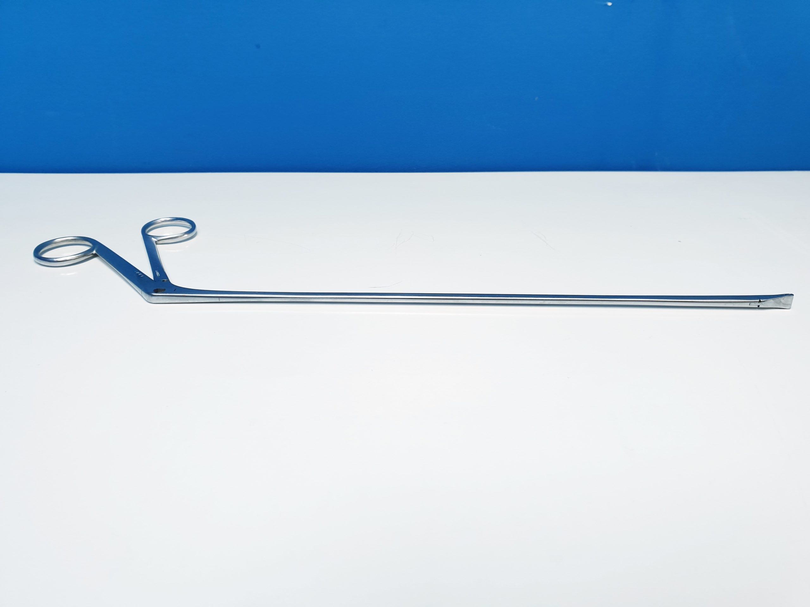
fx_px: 608
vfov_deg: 53.1
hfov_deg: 67.3
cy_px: 304
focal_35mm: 26
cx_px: 405
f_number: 2.4
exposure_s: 1/50
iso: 80
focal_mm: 4.3
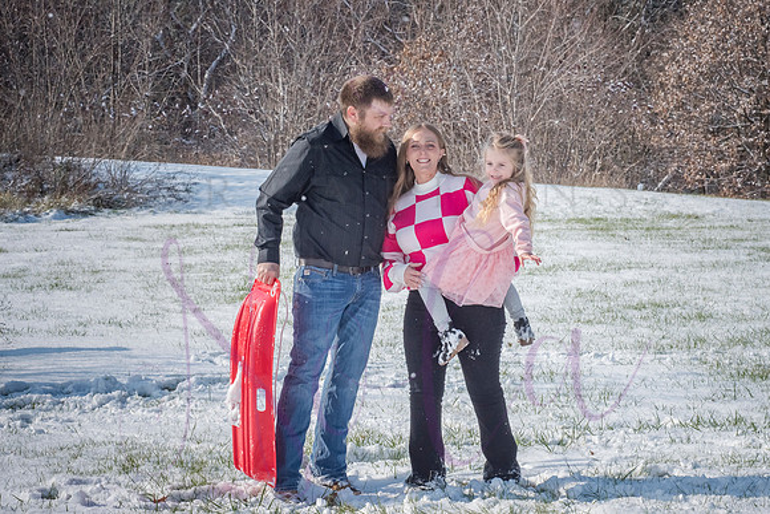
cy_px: 218
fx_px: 2265
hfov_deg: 19.3
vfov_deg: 12.9
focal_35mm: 106
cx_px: 443
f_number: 14
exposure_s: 1/1000
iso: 640
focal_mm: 92
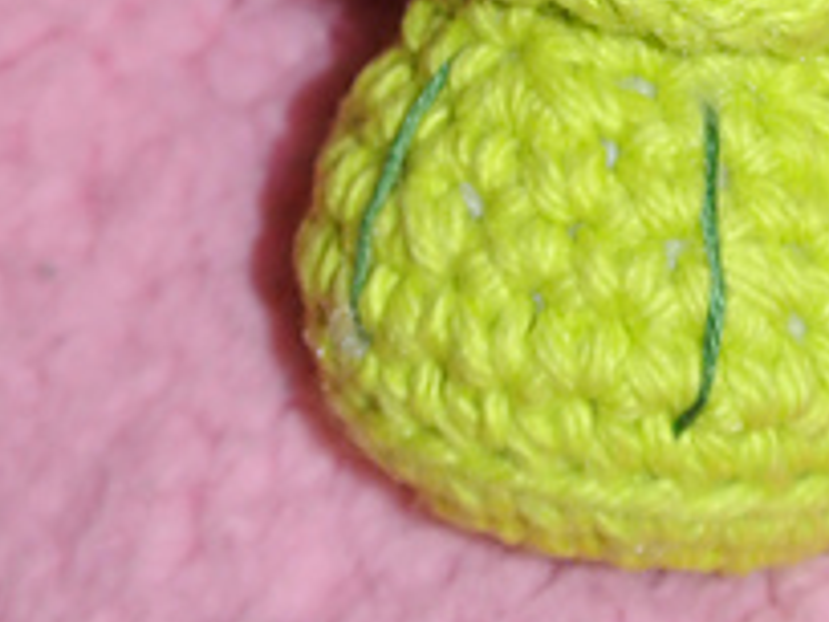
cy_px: -333
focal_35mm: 148
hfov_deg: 13.3
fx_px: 3544
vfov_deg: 9.7
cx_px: 691
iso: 800
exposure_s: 1/60
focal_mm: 18.2
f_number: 4.5
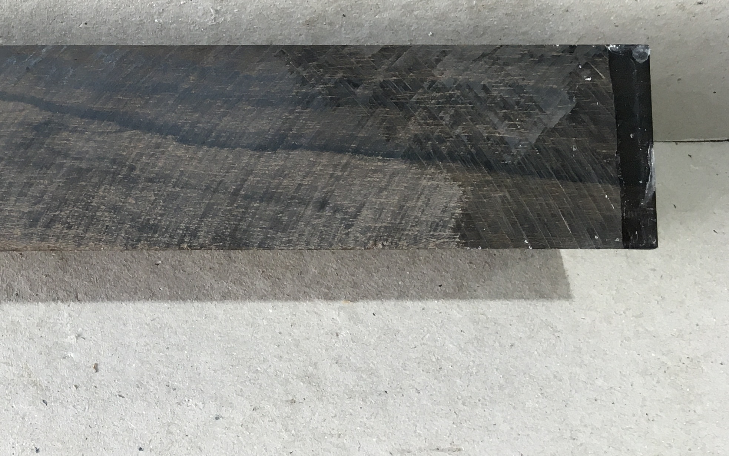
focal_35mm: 63
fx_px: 1252
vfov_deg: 20.4
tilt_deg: -50.2
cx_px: 24
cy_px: 95
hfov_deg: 30.5
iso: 25
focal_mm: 4.15
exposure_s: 1/33
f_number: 2.2
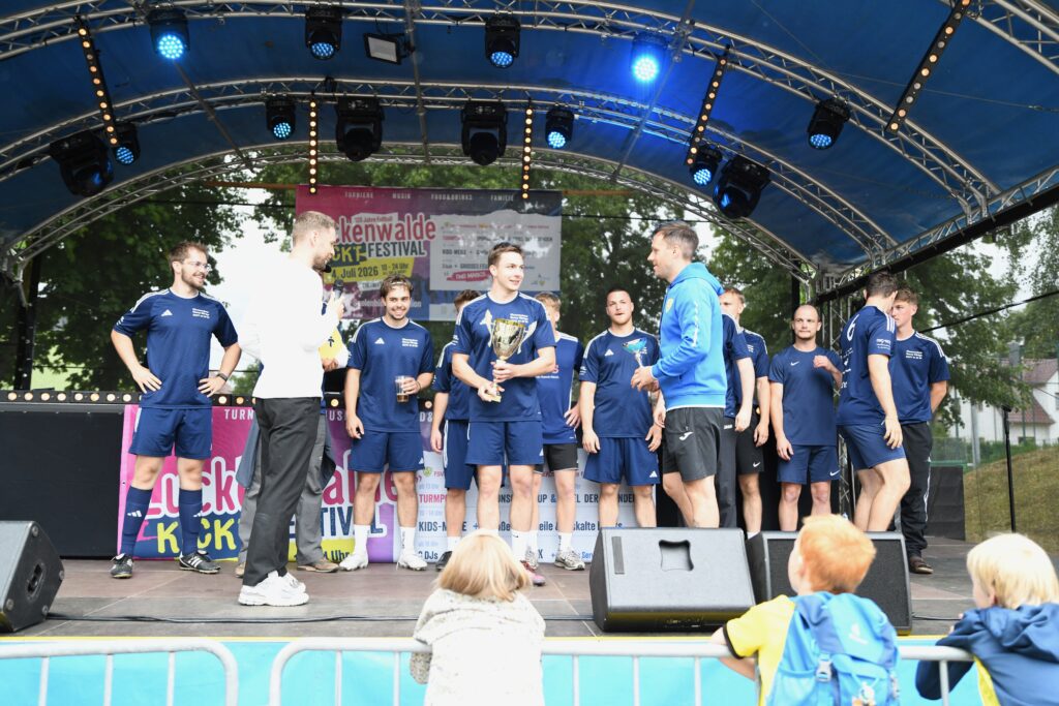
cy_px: 353
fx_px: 941
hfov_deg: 58.7
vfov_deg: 41.1
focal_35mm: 32
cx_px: 530
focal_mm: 32
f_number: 2.8
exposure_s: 1/1600
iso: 1400
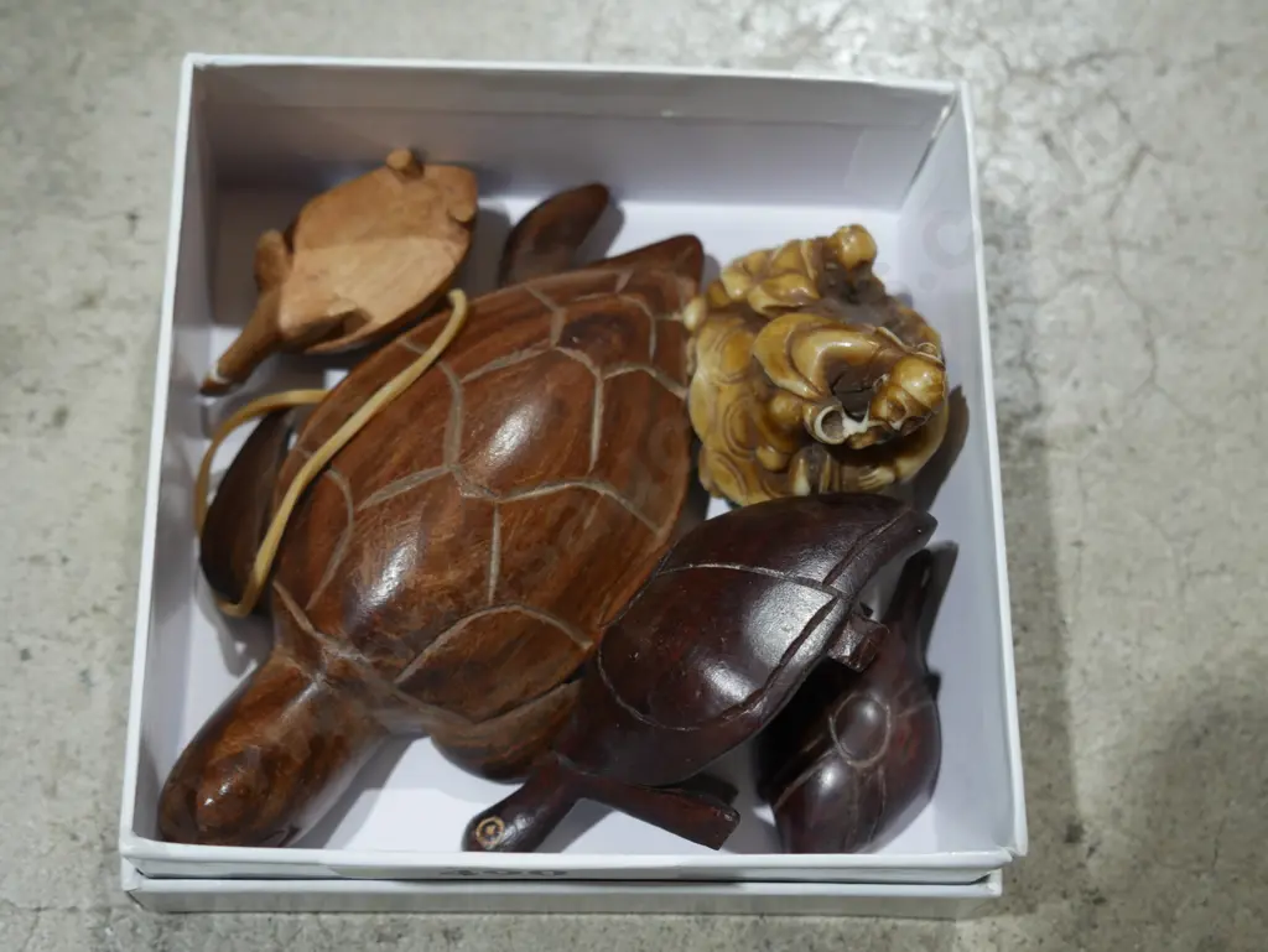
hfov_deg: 36.8
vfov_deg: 28.1
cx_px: 634
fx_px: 1906
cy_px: 476
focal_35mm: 52
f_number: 5.3
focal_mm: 26
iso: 500
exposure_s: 1/60
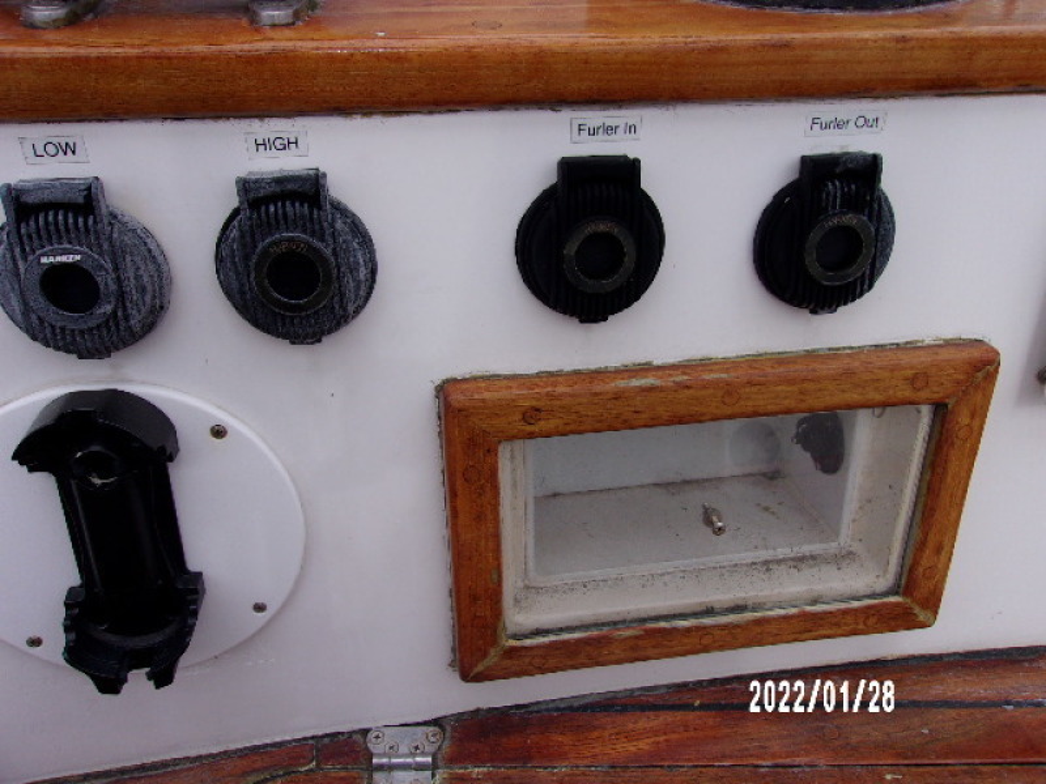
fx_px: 816
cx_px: 523
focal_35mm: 27
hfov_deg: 65.3
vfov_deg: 51.4
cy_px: 392
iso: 80
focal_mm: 4.9
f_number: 10.4
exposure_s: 1/56
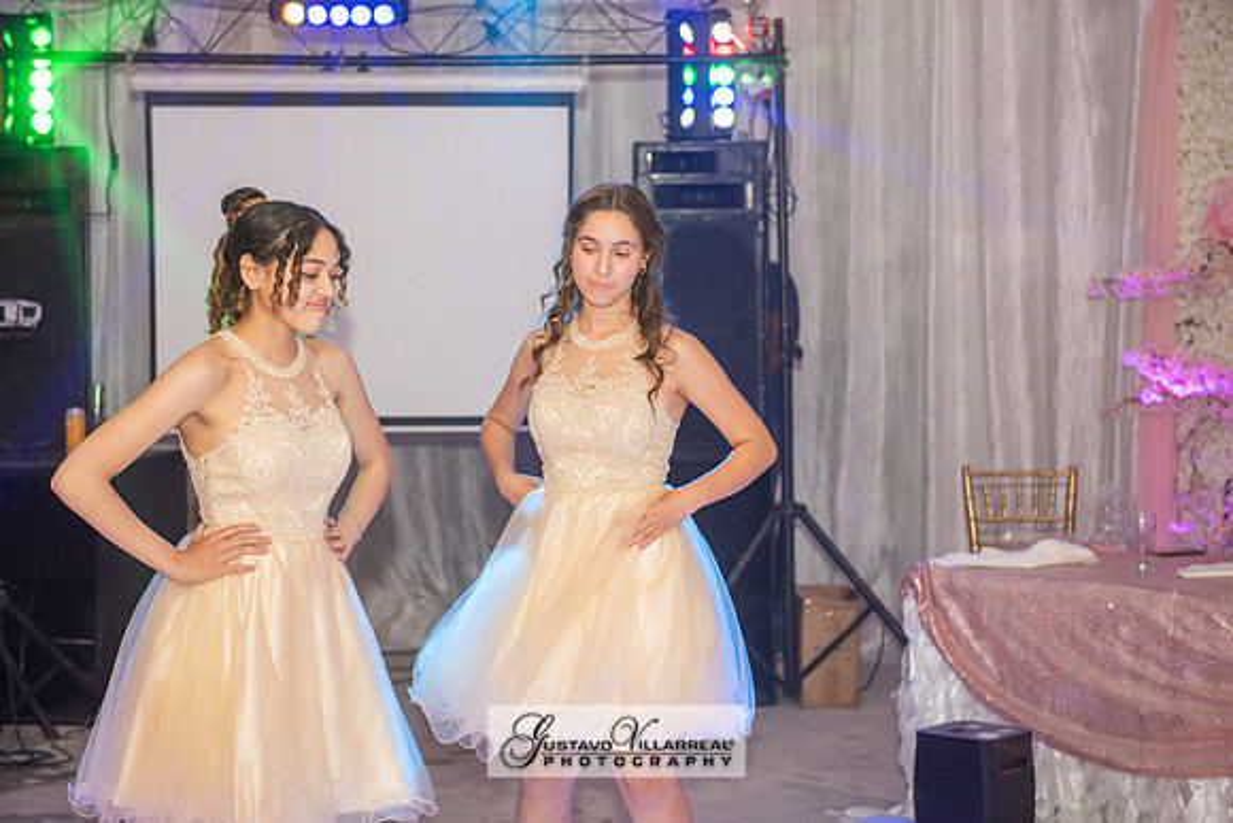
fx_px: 2398
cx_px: 616
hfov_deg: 28.8
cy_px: 412
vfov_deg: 19.5
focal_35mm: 70
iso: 1250
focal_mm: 70
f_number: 4
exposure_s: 1/160
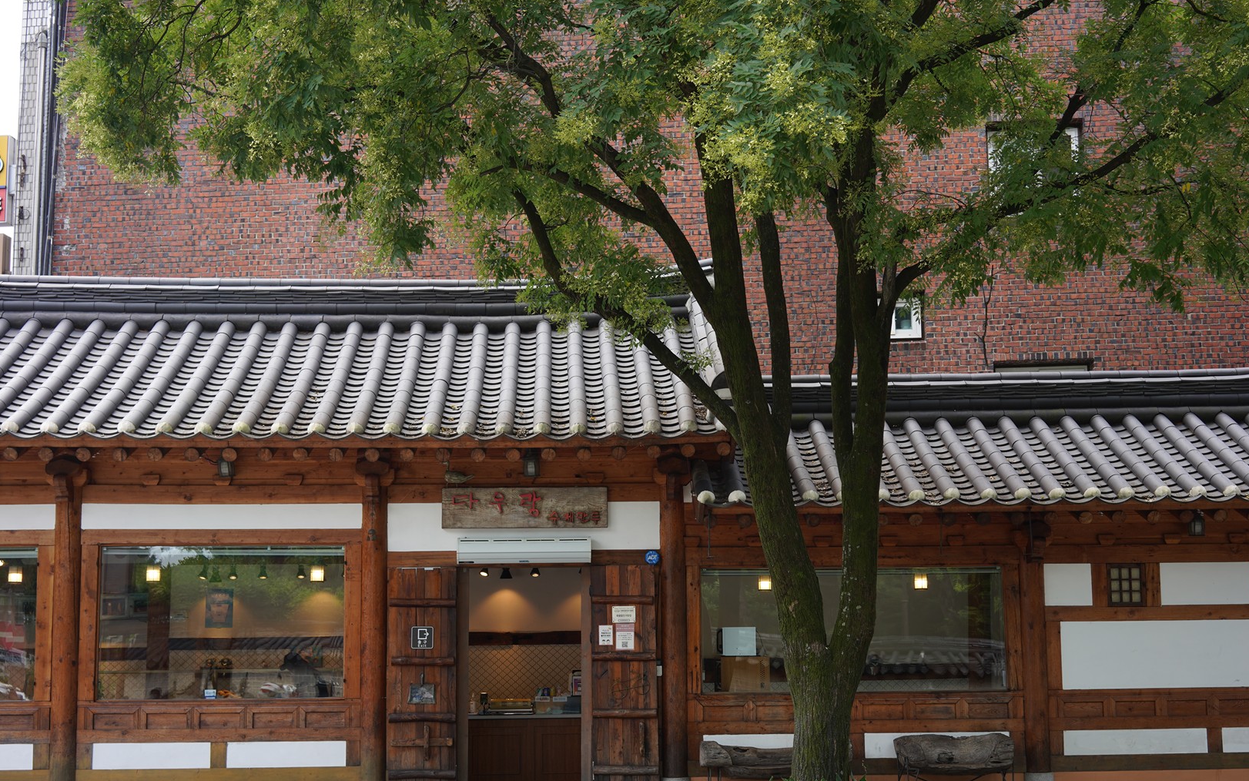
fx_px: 1498
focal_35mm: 44
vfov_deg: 29.1
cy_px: 470
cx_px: 658
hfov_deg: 45.2
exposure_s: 1/100
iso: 125
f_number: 6.3
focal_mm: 35
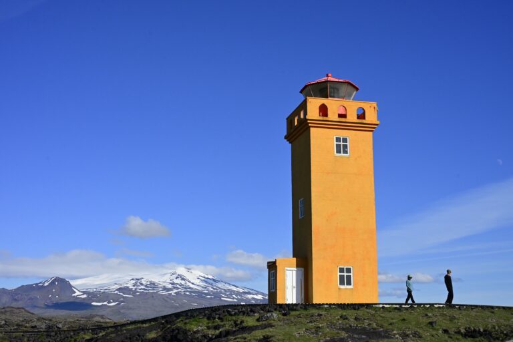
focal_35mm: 46
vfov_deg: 29.2
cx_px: 256
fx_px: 655
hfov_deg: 42.7
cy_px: 171
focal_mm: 46
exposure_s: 1/1000
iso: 400
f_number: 13
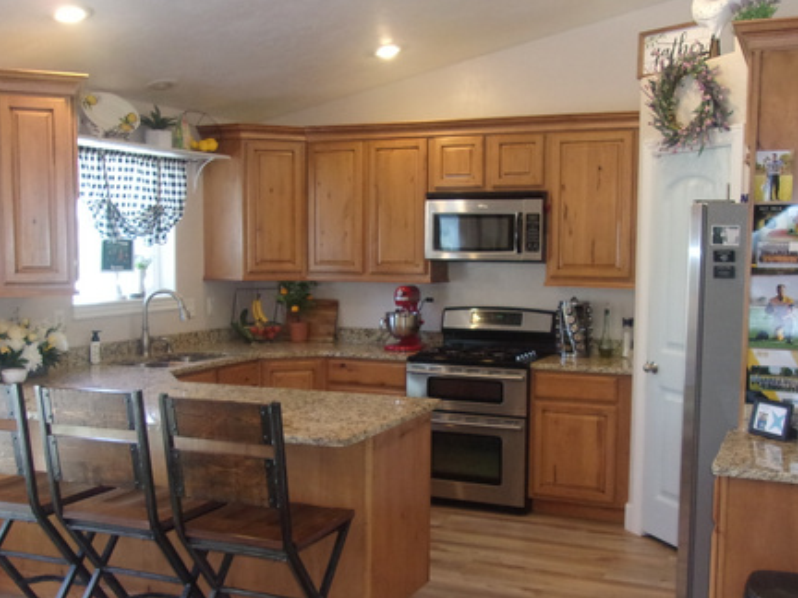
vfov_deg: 35.9
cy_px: 332
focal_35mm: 40
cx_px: 421
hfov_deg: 46.8
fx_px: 922
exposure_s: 1/34
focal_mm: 4.9
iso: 200
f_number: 3
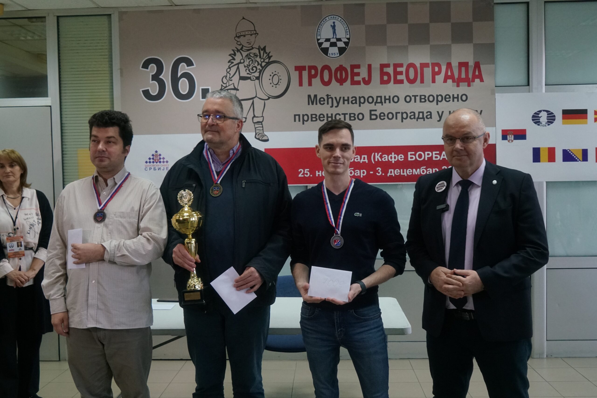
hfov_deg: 53.1
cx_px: 298
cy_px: 199
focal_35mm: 36
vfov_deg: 36.9
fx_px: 597
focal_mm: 24
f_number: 6.3
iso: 2500
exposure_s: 1/100
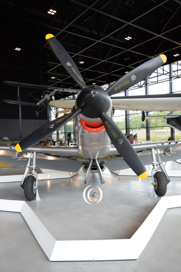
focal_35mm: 27
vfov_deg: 67.4
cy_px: 136
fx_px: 204
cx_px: 90
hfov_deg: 47.9
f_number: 5.6
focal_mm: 18
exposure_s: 1/60
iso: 320
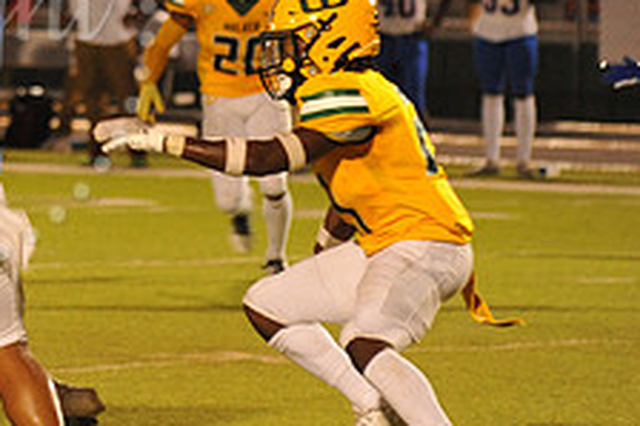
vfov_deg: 2.6
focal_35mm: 518
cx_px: -117
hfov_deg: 4.0
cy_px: 11
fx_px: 9202
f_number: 5.6
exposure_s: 1/160
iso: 3200
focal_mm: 200
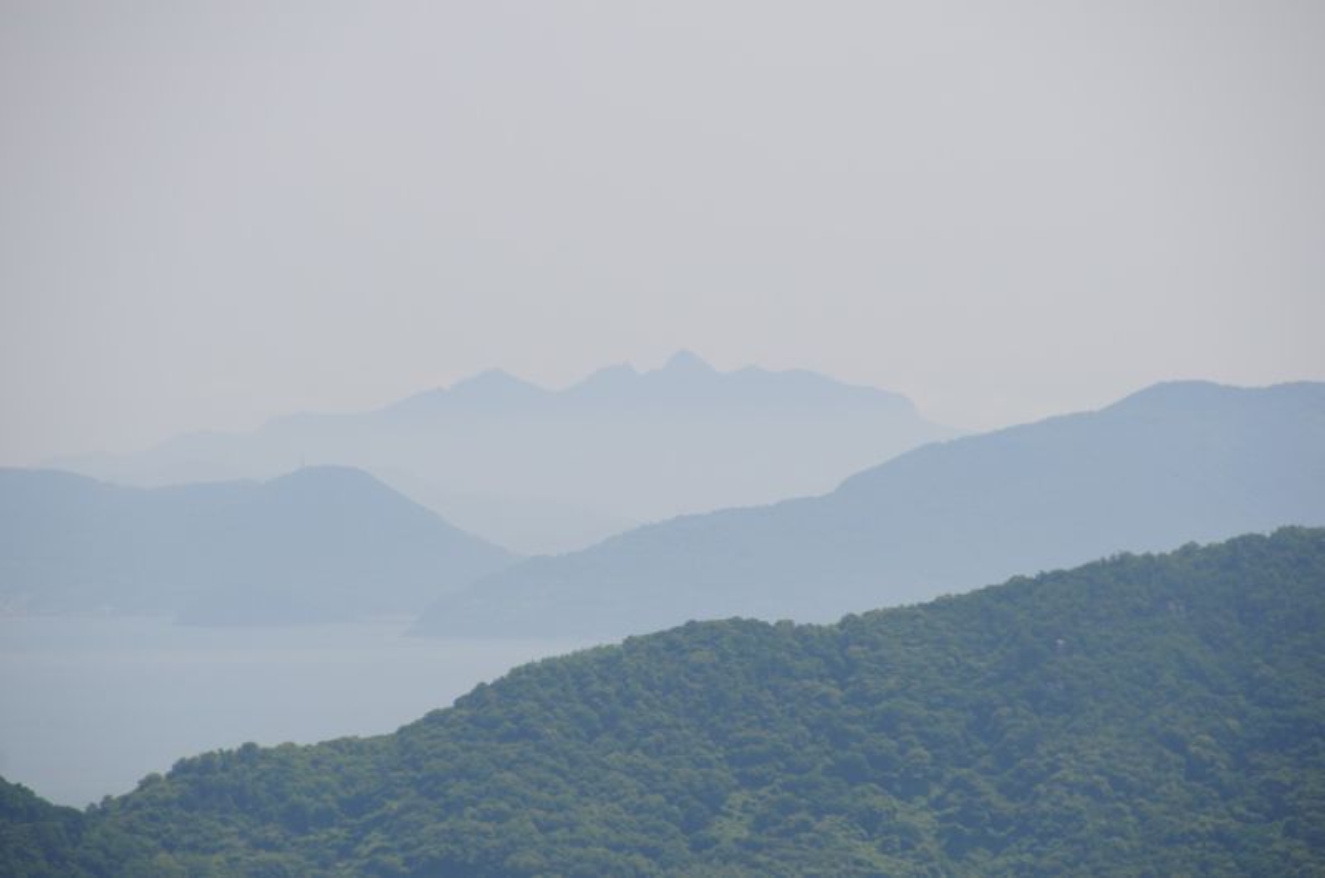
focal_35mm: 300
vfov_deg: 4.6
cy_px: 439
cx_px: 662
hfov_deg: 6.9
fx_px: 11020
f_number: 8
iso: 200
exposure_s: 1/250
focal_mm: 200
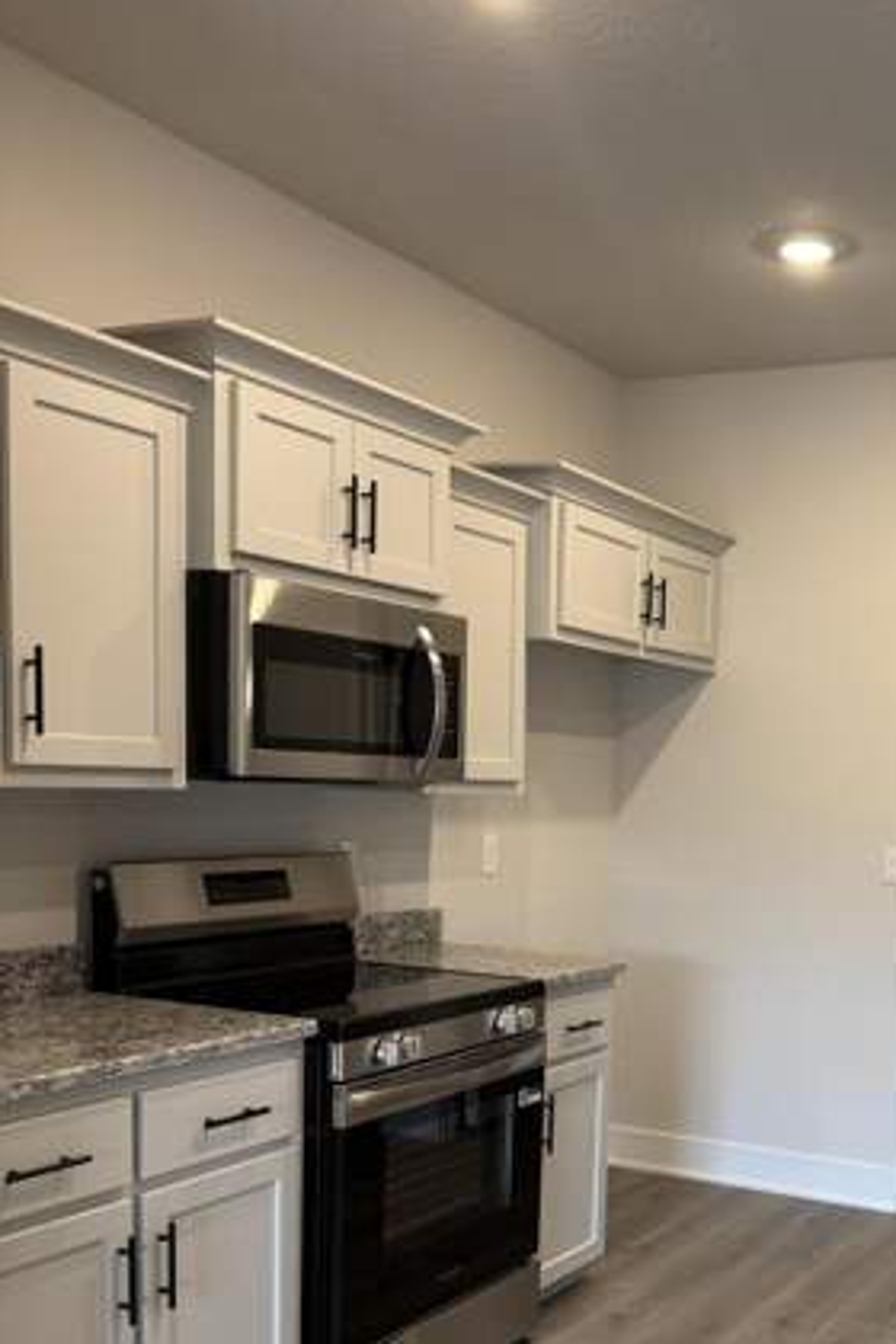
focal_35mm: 38
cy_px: 938
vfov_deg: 49.4
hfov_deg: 33.6
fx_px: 1419
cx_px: 762
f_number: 1.78
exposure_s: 1/120
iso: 200
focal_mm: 6.76
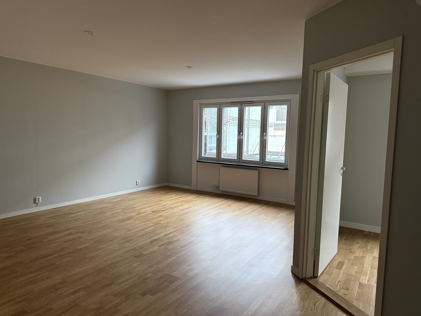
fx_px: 292
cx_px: 210
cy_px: 158
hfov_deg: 71.6
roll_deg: -1.2
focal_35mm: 24
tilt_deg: -4.0
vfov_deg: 56.8
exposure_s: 1/60
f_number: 1.78
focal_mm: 6.76
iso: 640
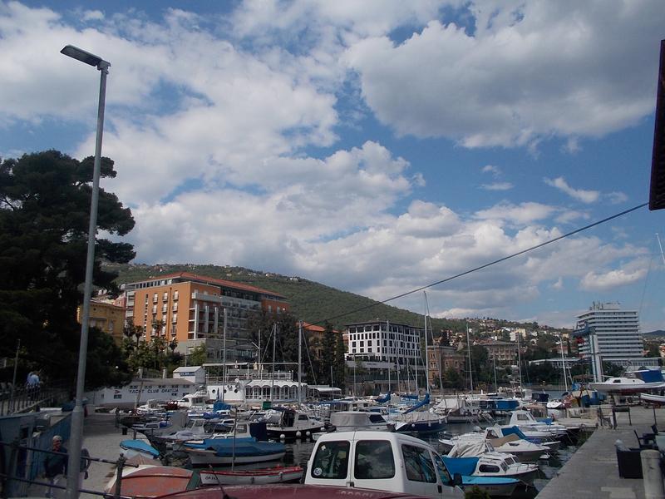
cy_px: 250
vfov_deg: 48.2
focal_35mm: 29
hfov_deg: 61.7
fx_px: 557
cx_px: 332
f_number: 9.3
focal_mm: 4.1
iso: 80
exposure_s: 1/250
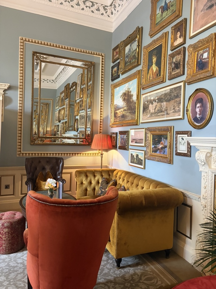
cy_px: 144
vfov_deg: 67.3
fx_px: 216
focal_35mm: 26
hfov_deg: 53.1
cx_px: 108
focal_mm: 5.96
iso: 500
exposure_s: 1/50
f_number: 1.6
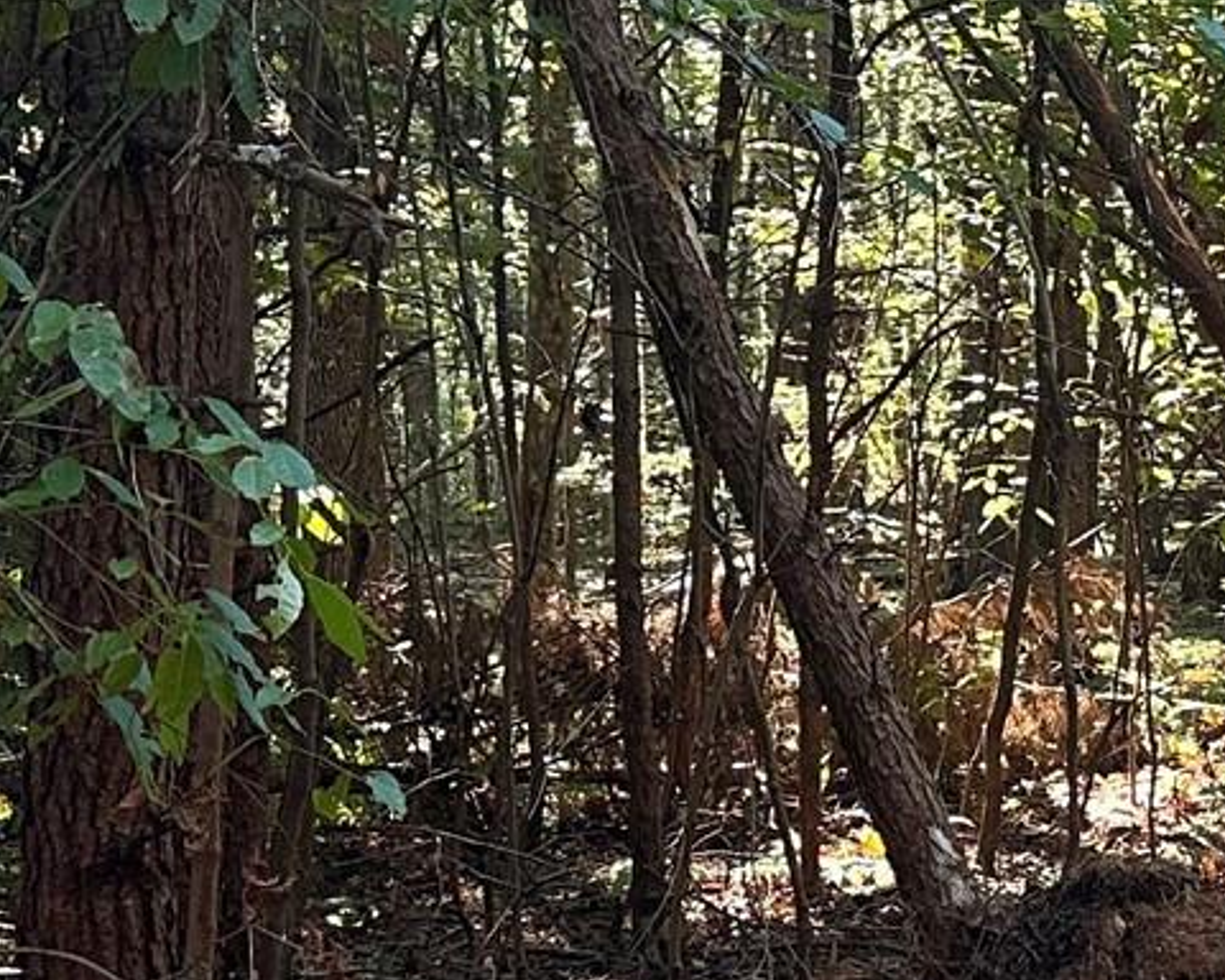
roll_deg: -1.8
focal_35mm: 100
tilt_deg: -10.6
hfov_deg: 17.4
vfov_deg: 15.3
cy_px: 806
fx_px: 3626
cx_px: 1794
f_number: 1.78
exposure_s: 1/121
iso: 125
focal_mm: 6.86
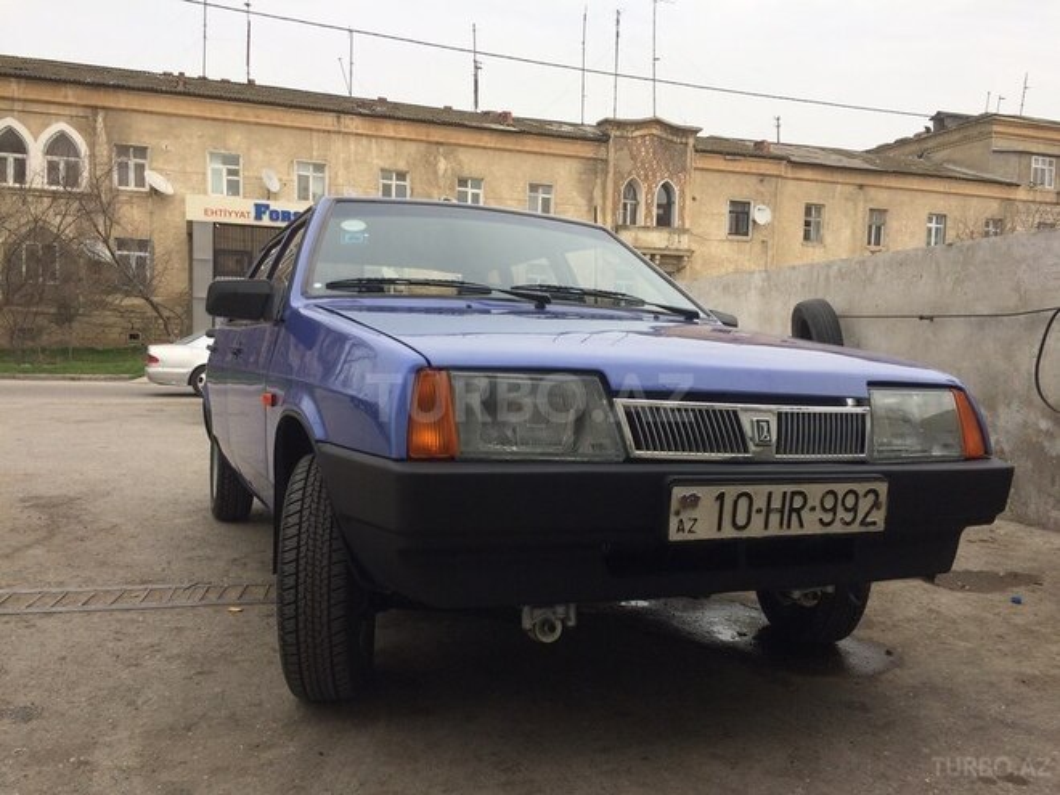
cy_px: 398
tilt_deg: -6.1
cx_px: 530
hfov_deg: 61.7
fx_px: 888
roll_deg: -1.5
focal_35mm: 29
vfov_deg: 48.2
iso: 32
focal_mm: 4.15
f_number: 2.2
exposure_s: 1/720
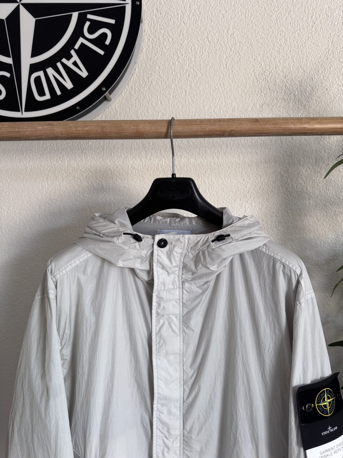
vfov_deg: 71.6
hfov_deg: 56.8
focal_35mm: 24
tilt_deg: -3.6
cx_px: 172
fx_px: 317
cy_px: 229
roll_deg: -0.3
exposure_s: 1/100
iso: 125
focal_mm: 6.76
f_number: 1.78
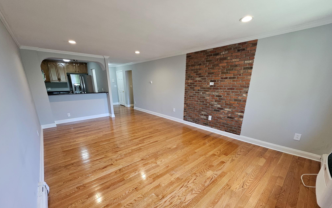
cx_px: 164
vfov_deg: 77.8
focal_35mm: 14
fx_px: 127
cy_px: 124
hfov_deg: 105.3
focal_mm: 1.74
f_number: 2.2
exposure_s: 1/60
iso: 200
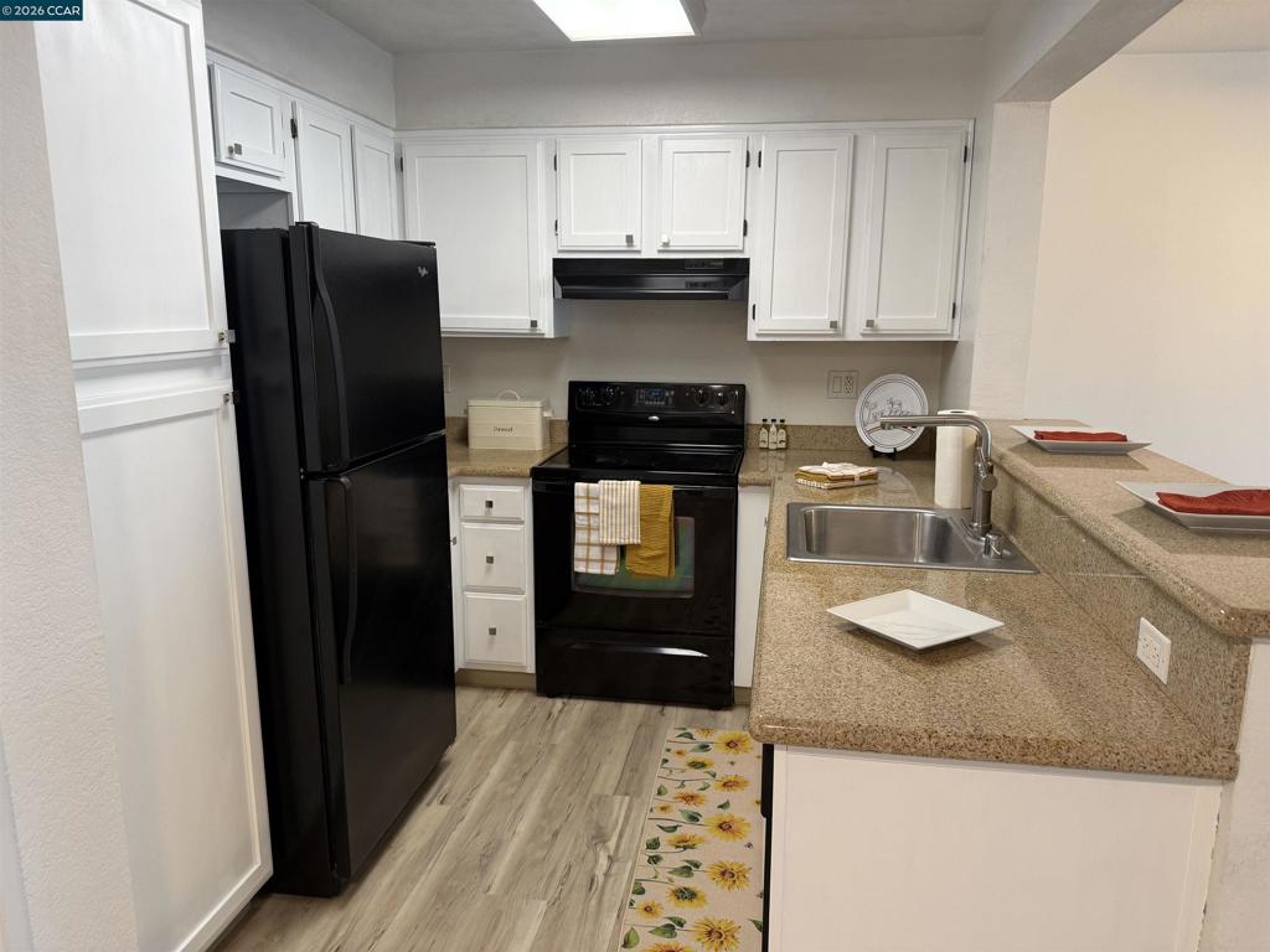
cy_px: 476
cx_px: 635
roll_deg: -0.2
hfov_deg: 71.6
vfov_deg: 56.8
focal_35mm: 24
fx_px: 881
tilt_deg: -10.8
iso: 160
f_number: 1.78
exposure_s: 1/60
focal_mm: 6.76
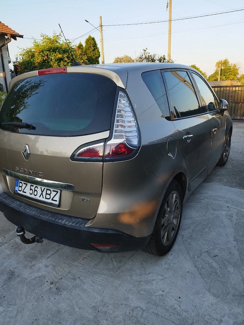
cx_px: 122
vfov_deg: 71.6
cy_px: 162
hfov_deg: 56.8
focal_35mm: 24
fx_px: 226
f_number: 1.89
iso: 50
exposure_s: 1/169
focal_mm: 5.89
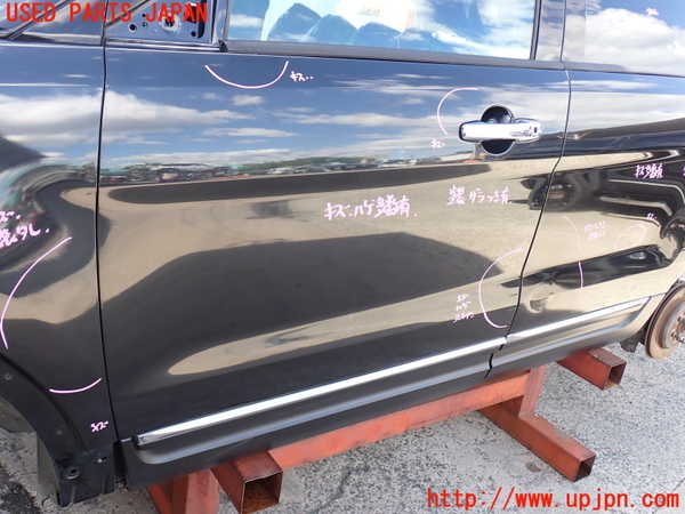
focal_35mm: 32
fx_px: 633
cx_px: 342
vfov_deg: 44.2
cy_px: 257
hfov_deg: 56.8
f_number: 3.2
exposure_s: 1/80
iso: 100
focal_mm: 5.79
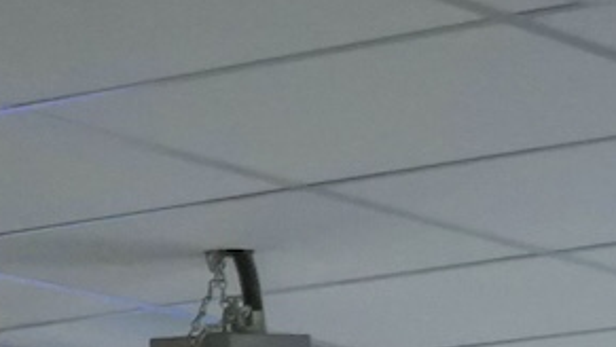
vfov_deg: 4.5
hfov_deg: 7.8
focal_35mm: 259
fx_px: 4232
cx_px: -760
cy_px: 1029
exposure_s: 1/160
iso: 1250
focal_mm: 24
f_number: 4
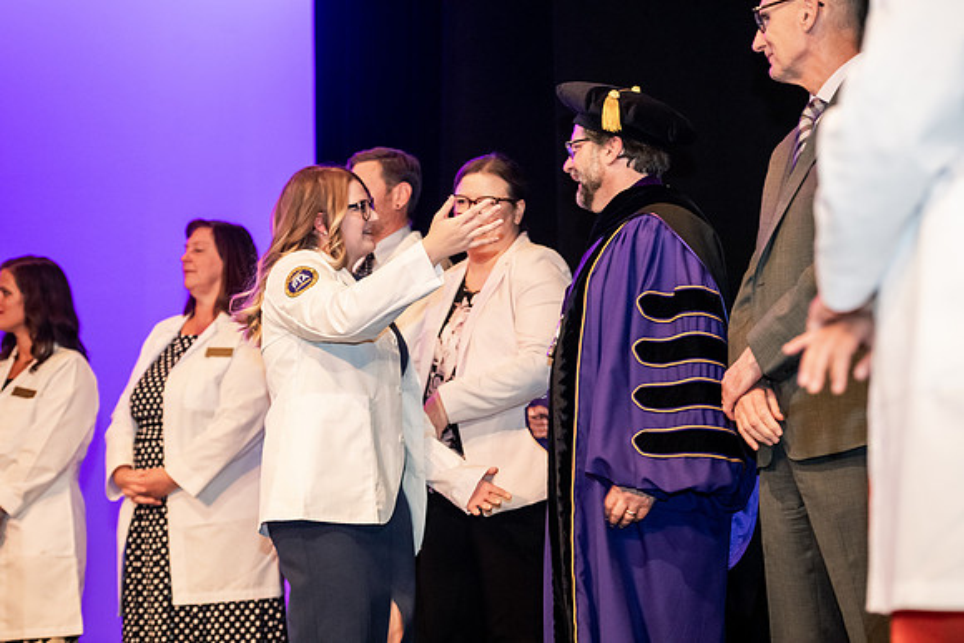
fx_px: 2303
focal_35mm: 86
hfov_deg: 23.6
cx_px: 482
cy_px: 322
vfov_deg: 15.9
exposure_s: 1/200
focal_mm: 86
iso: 3200
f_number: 3.5
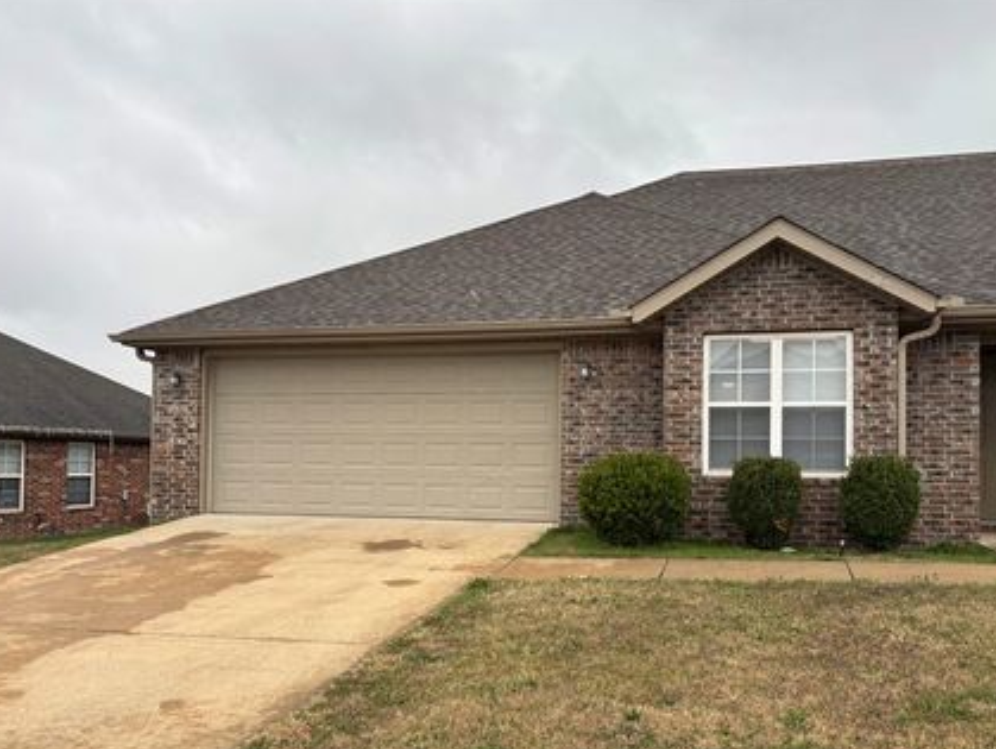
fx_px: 893
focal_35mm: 31
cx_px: 525
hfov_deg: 58.3
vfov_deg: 45.4
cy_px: 432
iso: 50
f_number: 1.6
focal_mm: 5.96
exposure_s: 1/295
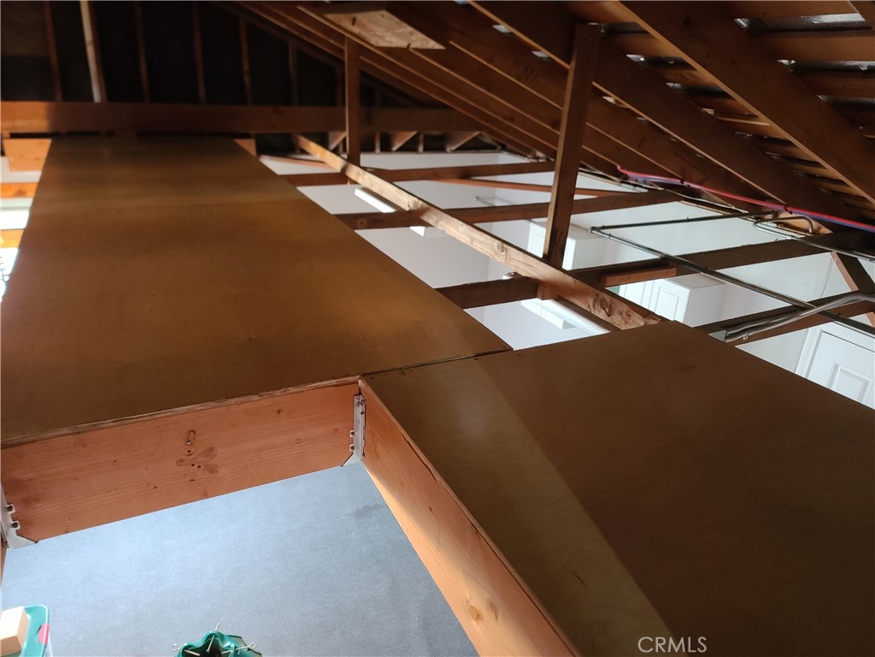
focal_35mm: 25
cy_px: 328
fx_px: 632
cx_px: 438
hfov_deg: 69.4
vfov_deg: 54.9
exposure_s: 1/24
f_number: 1.8
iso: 640
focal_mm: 7
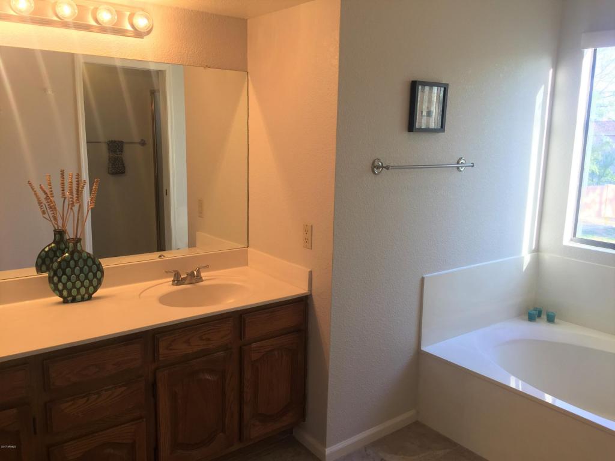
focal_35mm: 29
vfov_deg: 48.2
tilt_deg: -10.5
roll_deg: -1.6
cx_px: 308
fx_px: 515
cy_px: 230
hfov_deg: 61.7
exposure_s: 1/40
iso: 32
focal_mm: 4.15
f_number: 2.2
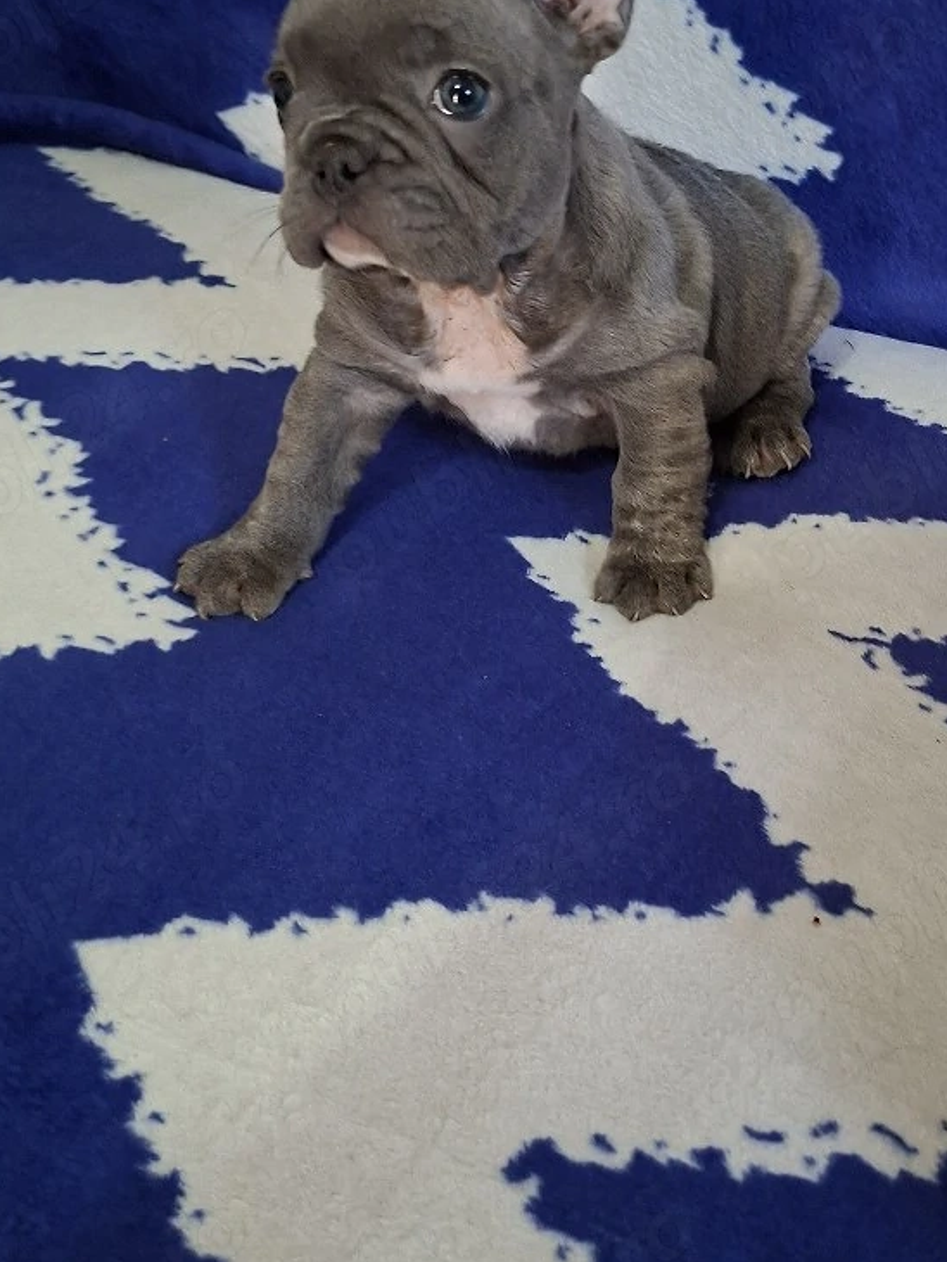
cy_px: 514
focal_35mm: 42
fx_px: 1531
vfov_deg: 44.6
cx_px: 622
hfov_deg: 34.1
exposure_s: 1/25
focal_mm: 5.54
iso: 400
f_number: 1.8
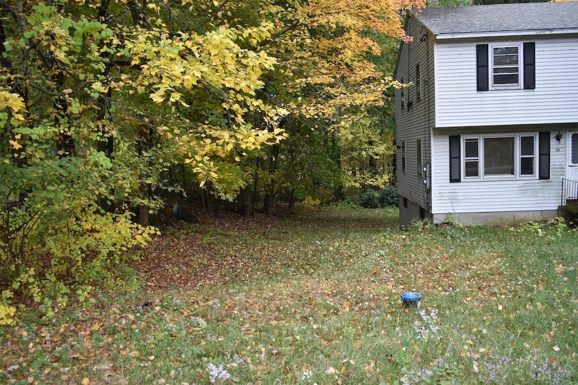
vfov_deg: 41.7
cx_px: 289
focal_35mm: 32
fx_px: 506
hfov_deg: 59.5
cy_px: 192
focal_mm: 21
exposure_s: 1/250
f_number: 4.5
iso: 400
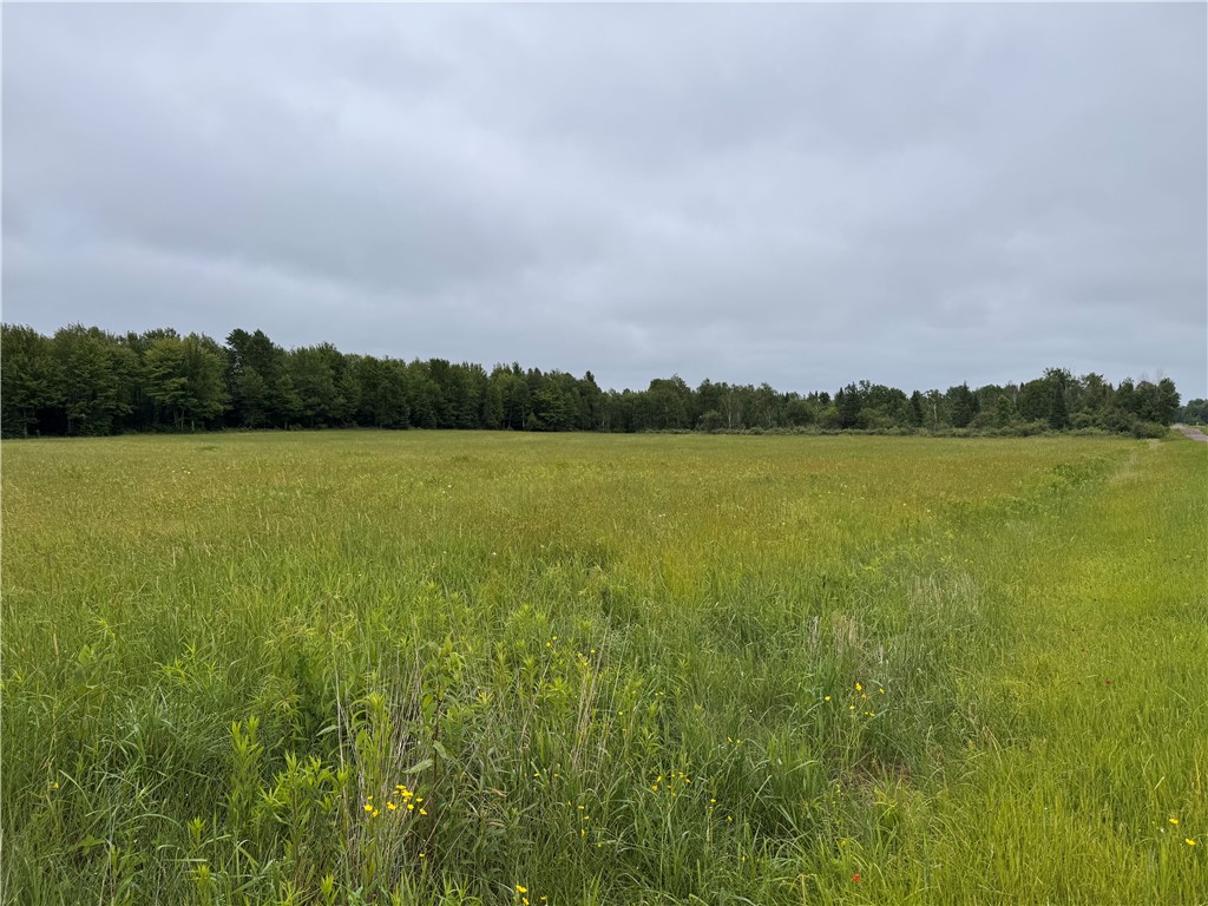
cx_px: 604
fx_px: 838
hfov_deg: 71.6
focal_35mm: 24
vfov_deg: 56.8
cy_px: 453
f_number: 1.78
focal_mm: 6.76
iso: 80
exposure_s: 1/2710
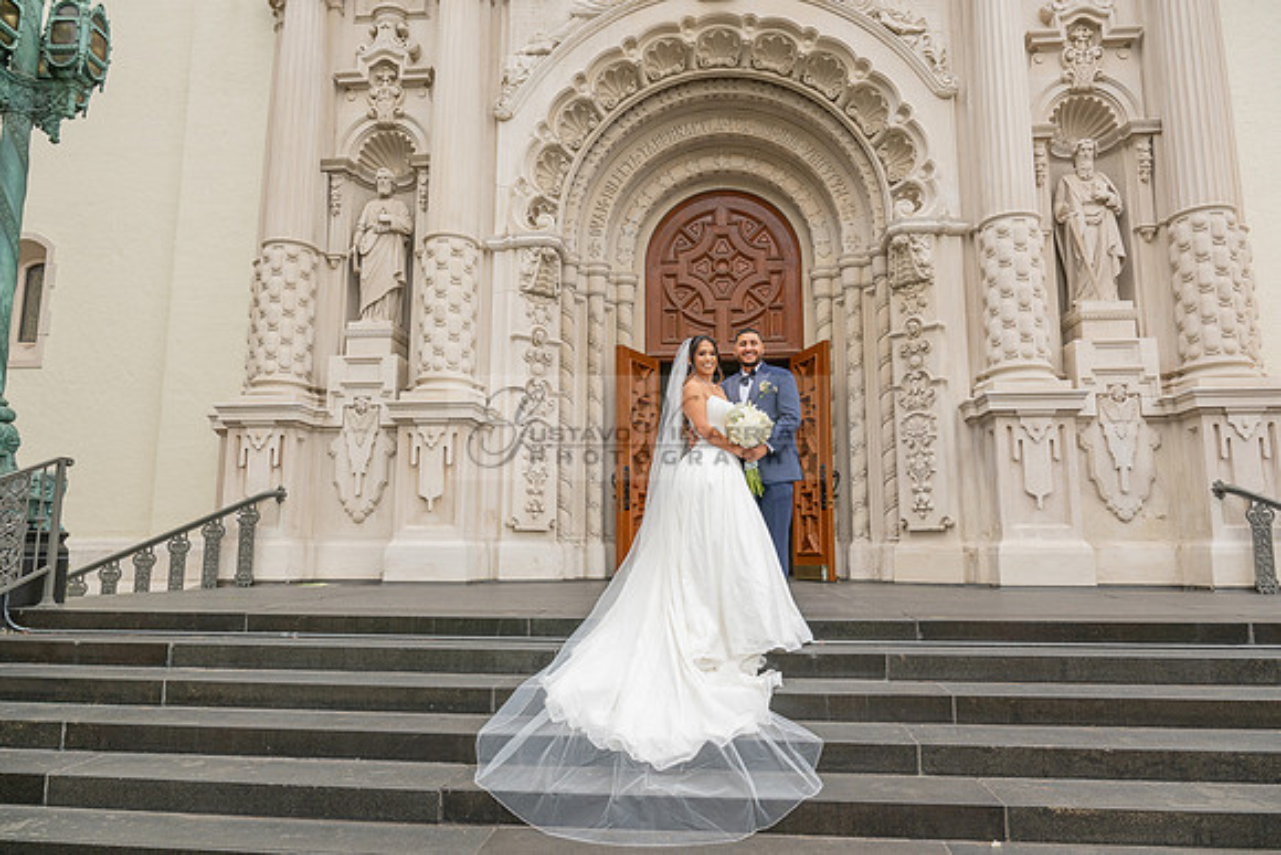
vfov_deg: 53.2
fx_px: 854
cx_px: 640
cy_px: 428
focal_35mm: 24
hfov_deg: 73.7
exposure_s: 1/200
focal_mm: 24
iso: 200
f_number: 7.1
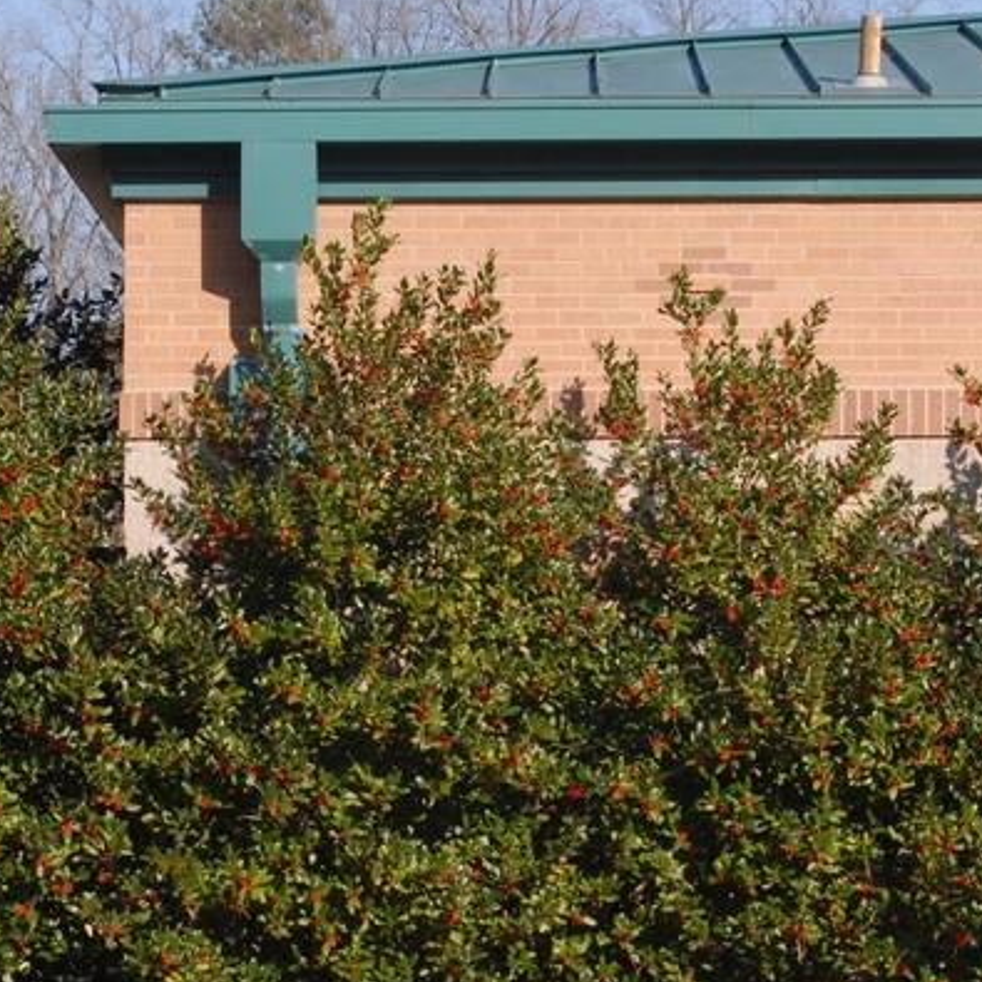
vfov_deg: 12.6
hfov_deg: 12.6
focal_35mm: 139
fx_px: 4461
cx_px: 400
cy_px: 623
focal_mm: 42
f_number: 9
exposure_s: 1/320
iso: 400
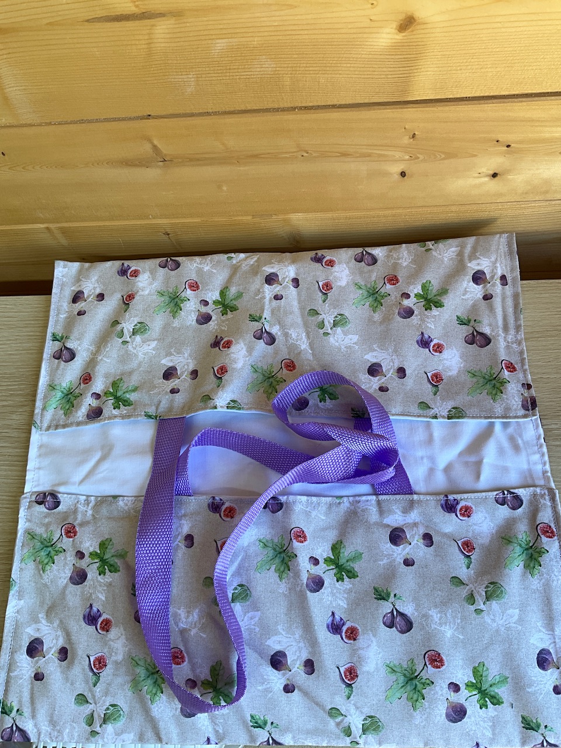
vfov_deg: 61.7
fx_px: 627
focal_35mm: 29
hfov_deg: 48.2
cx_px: 280
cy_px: 374
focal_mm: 3
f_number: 1.8
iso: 25
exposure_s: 1/100
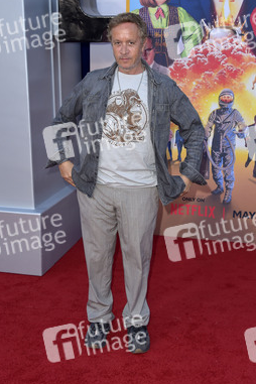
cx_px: 124
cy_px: 187
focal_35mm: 42
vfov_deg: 46.4
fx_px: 448
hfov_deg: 31.9
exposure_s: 1/250
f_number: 6.3
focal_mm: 40
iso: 400
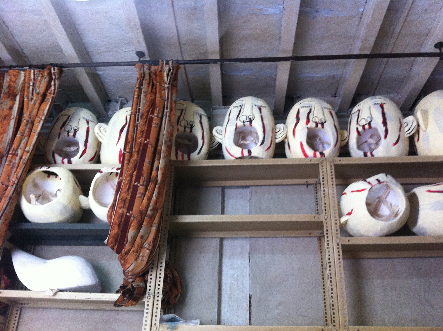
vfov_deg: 40.6
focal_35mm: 35
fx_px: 447
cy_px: 166
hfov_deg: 52.7
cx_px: 222
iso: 250
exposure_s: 1/17
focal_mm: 3.85
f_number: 2.8
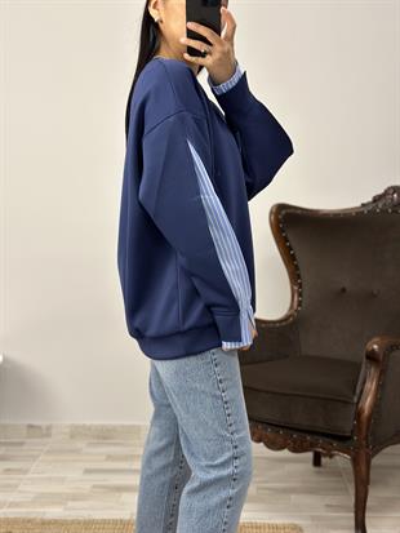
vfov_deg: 39.6
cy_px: 266
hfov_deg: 30.3
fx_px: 739
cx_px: 200
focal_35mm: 48
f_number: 1.78
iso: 200
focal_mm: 6.86
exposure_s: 1/100
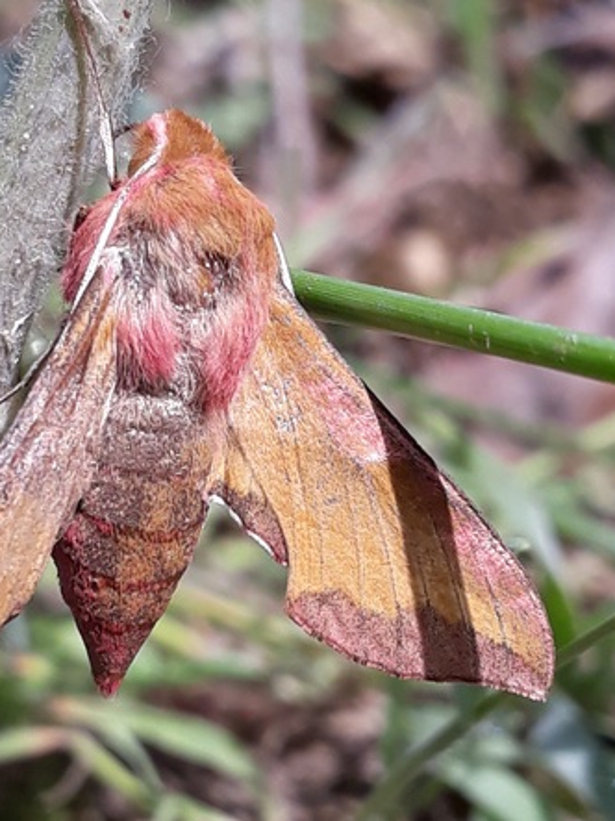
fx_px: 924
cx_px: 317
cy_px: 563
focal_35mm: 39
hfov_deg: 36.8
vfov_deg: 46.9
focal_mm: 3.71
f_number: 1.7
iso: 40
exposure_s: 1/1377
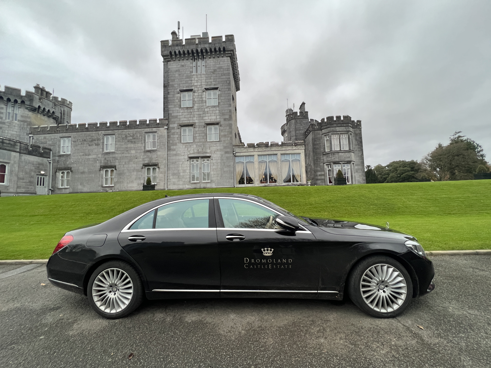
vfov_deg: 89.9
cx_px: 246
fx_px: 184
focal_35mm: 13
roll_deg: +1.9
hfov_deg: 106.2
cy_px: 184
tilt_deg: +4.0
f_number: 1.8
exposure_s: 1/99
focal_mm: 1.57
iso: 160
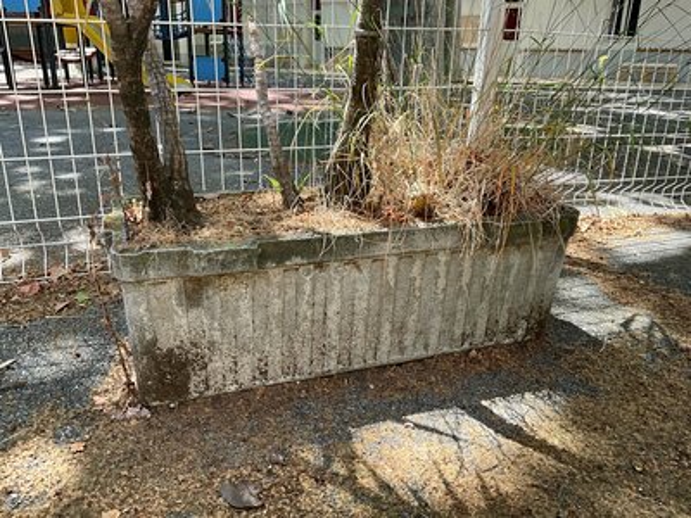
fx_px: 579
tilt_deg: -16.9
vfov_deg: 48.2
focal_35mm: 29
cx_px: 346
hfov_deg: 61.7
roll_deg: +0.0
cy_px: 259
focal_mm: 3
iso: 20
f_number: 1.8
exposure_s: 1/192
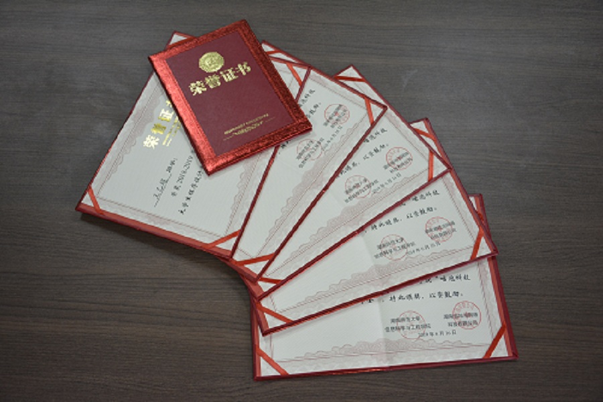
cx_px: 302
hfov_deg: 53.2
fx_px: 603
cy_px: 201
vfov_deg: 36.8
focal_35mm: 36
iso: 1400
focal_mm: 24
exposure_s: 1/60
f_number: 4
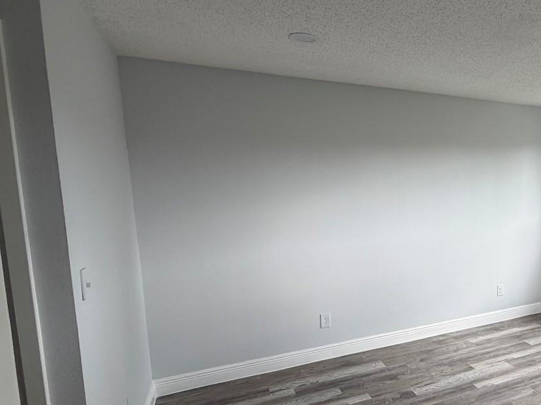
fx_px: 422
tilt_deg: -7.6
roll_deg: +0.6
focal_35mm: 27
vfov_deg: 51.1
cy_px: 234
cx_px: 465
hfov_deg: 58.0
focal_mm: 2.22
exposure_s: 1/121
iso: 125
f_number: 2.2
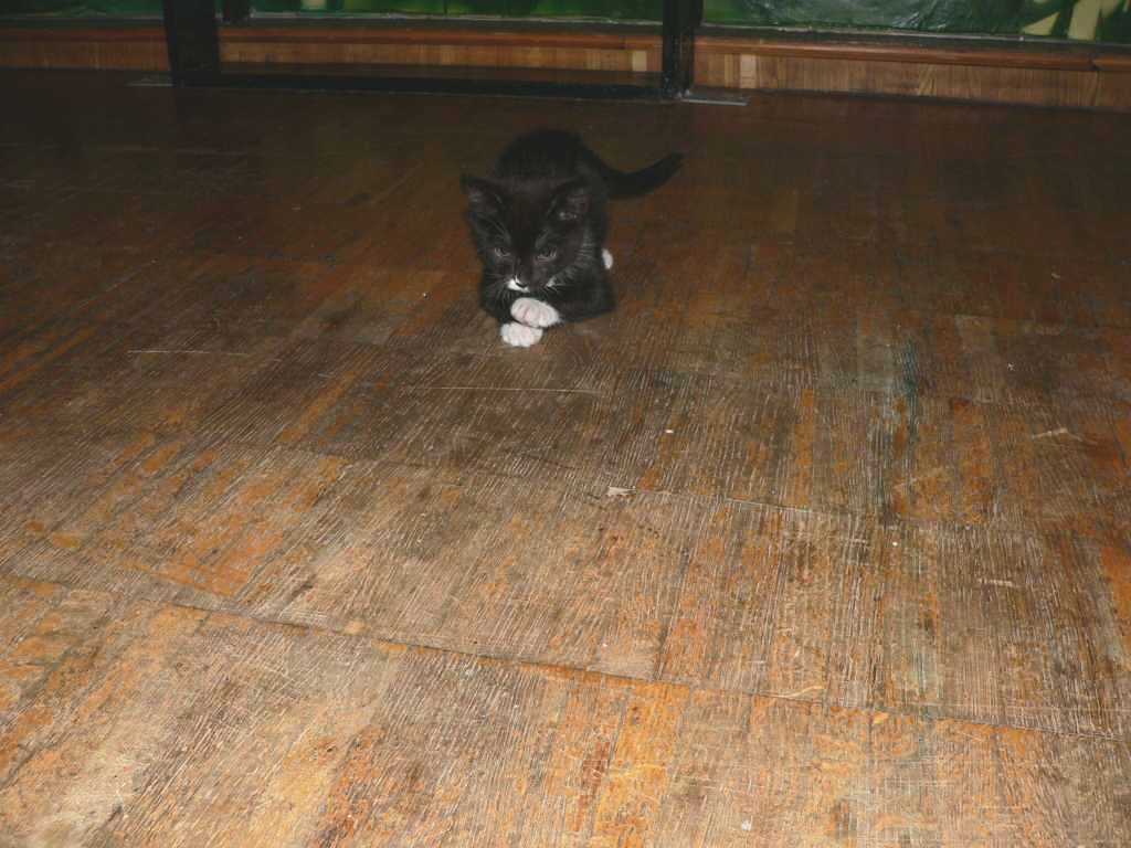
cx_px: 566
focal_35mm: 36
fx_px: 1176
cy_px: 424
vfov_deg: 39.7
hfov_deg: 51.4
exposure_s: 1/200
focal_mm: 6
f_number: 2.8
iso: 100
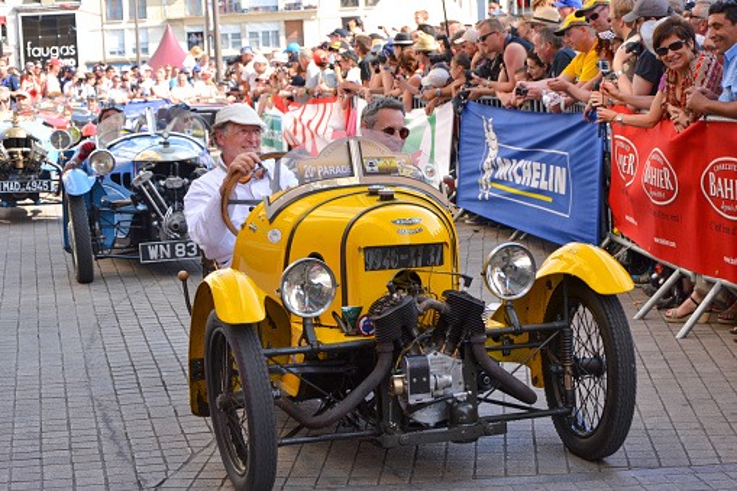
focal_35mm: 75
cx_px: 368
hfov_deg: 27.0
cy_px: 246
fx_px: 1535
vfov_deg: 18.2
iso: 100
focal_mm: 50
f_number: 5.6
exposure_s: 1/125
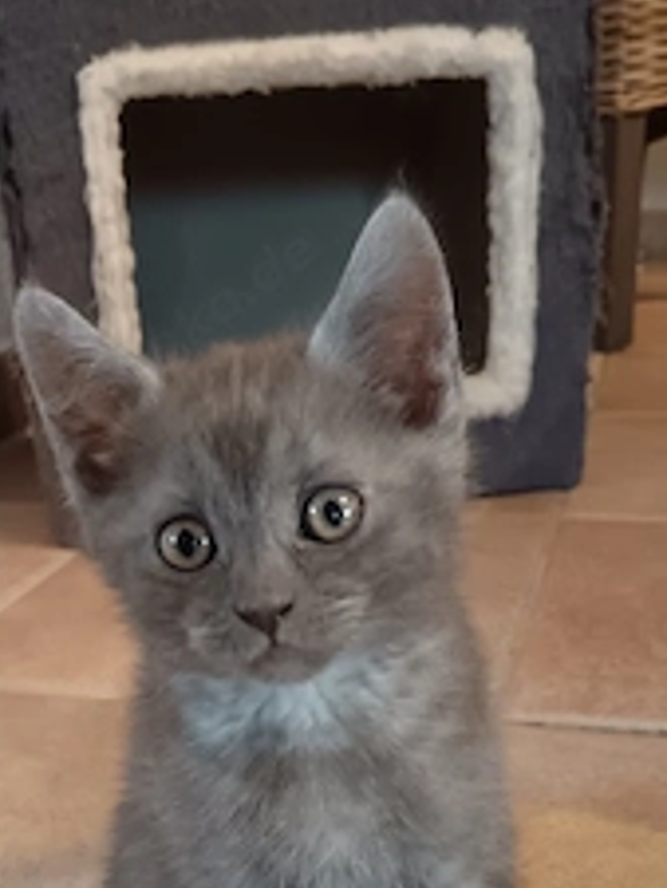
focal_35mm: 48
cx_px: 284
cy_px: 671
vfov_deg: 38.6
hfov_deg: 30.3
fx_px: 1232
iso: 3678
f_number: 1.9
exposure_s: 1/25.1
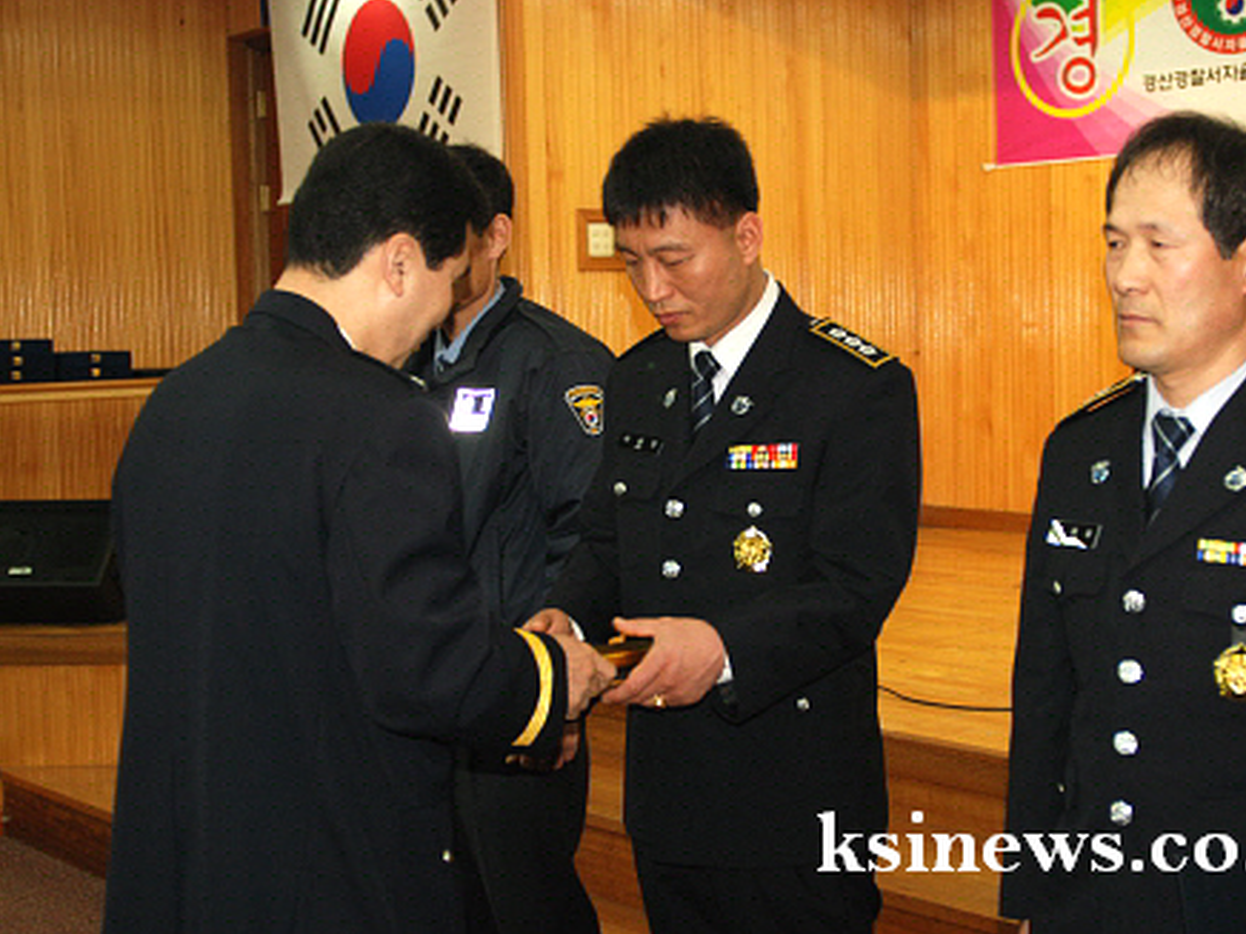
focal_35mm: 53
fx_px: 1908
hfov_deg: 36.1
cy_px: 461
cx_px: 712
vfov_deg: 27.5
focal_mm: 32
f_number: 4
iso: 400
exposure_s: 1/60
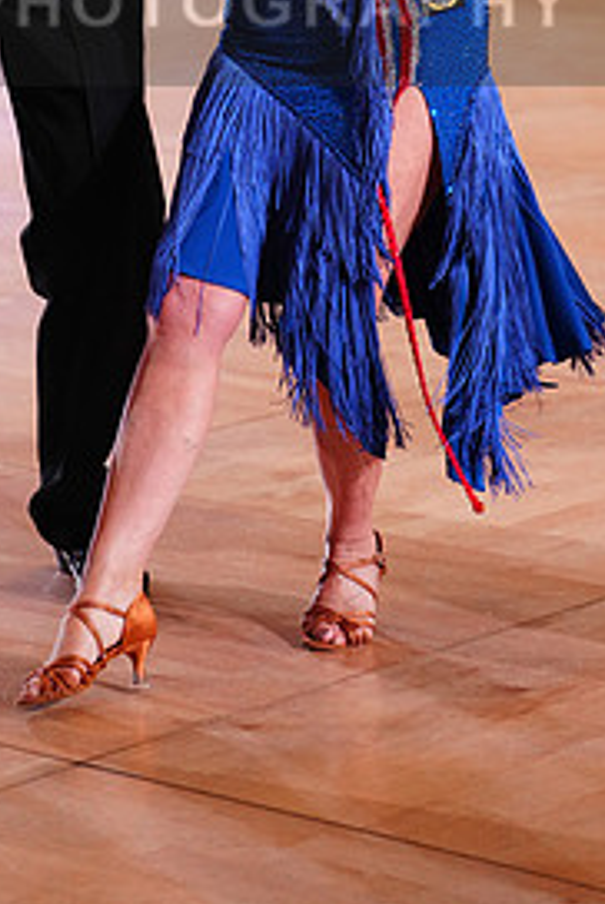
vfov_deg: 13.5
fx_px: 3746
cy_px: -23
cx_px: 165
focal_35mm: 149
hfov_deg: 9.2
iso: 2000
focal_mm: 70
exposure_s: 1/500
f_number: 2.8
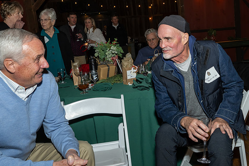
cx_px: 153
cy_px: 69
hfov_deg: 51.5
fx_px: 255
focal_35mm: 37
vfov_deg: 35.9
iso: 640
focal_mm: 20
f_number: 7.1
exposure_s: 1/250
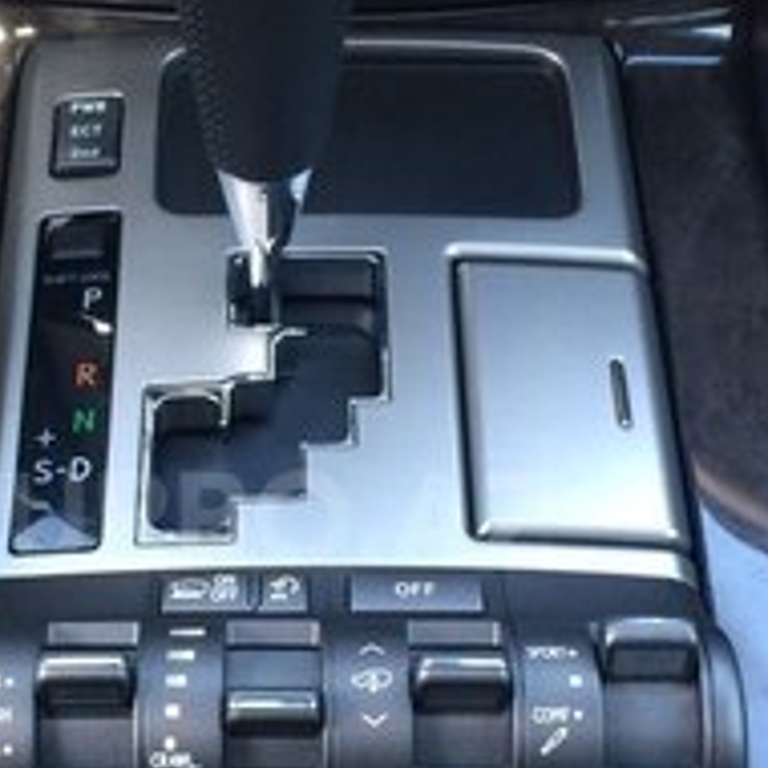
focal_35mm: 67
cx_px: 243
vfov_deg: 25.6
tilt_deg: -59.7
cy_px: 517
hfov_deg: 25.6
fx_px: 1682
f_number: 2.2
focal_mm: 4.15
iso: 40
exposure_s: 1/33
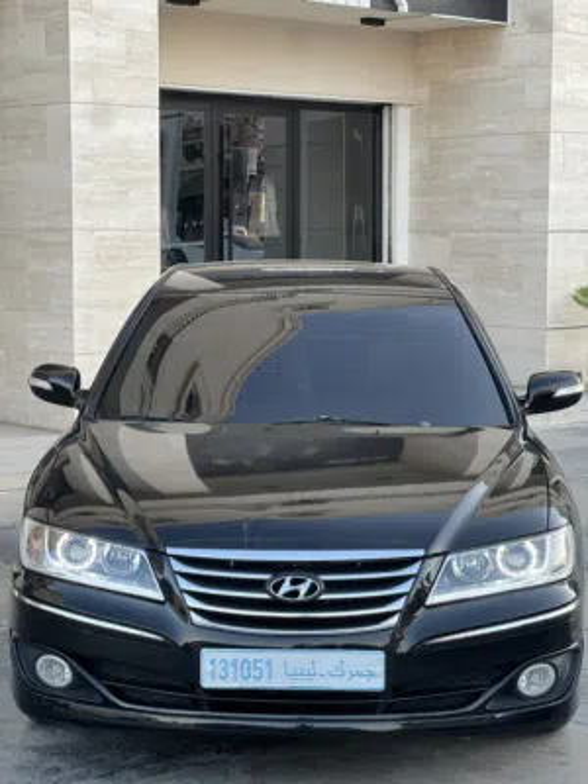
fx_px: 1744
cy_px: 392
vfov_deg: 25.3
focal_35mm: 77
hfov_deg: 19.1
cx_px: 294
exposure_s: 1/121
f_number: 2.8
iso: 250
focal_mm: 9
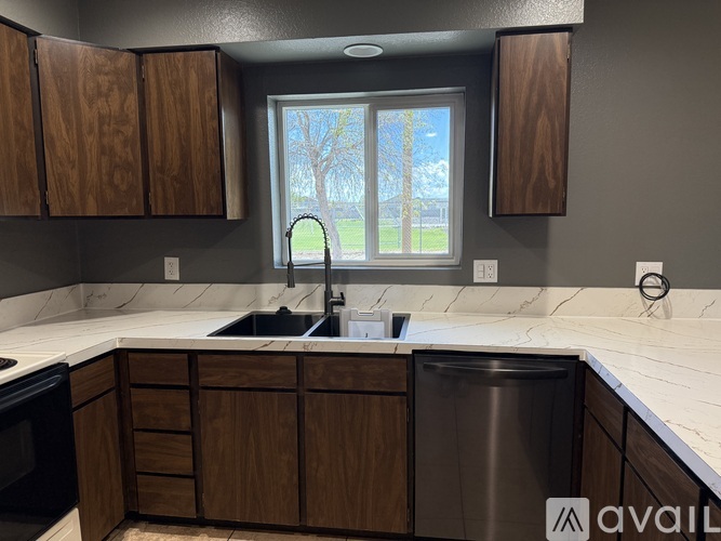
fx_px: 500
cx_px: 360
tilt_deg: -6.0
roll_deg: +0.0
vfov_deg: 56.8
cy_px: 270
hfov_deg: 71.6
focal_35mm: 24
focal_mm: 6.76
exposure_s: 1/178
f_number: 1.78
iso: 200
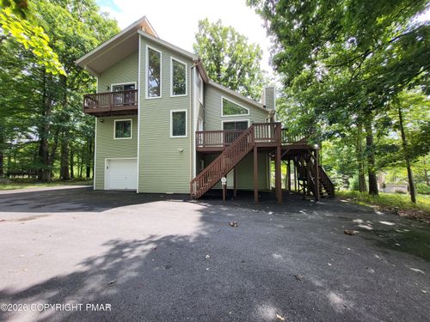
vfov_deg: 89.9
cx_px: 215
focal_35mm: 13
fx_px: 161
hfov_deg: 106.2
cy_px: 161
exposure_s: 1/243
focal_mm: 1.74
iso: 32
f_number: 2.2
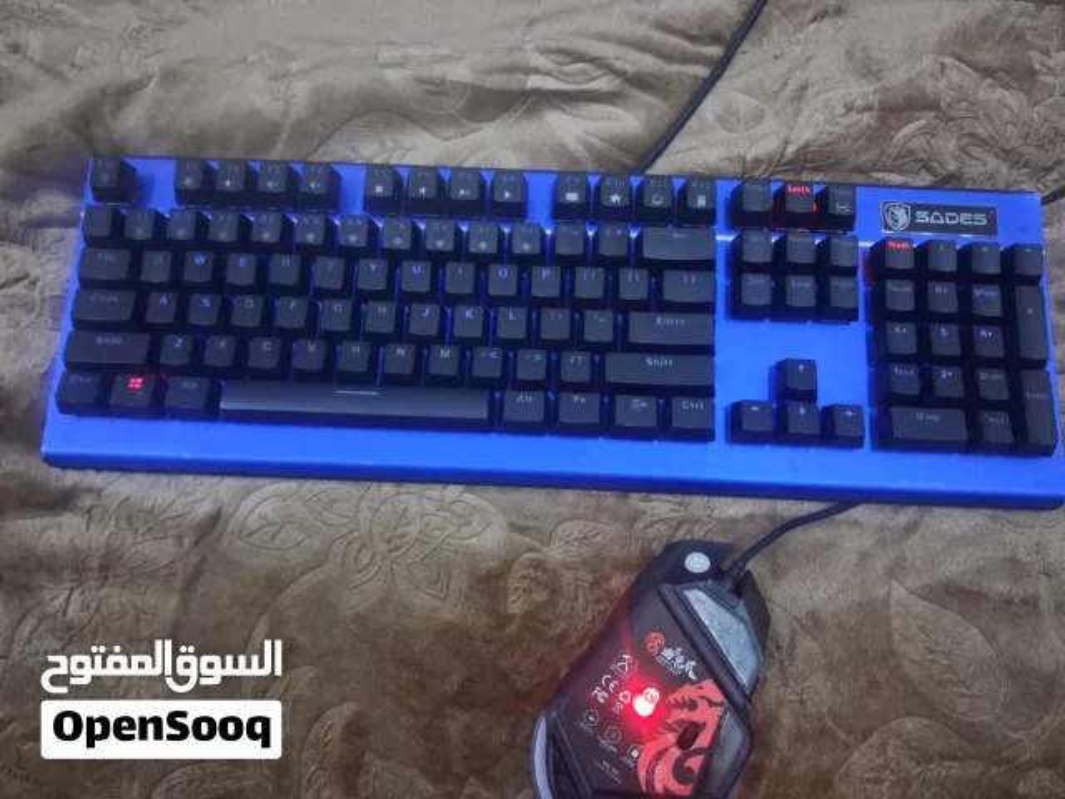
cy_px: 400
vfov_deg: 51.4
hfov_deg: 65.3
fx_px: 831
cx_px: 532
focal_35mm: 27
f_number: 1.8
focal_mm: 4
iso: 500
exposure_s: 1/33
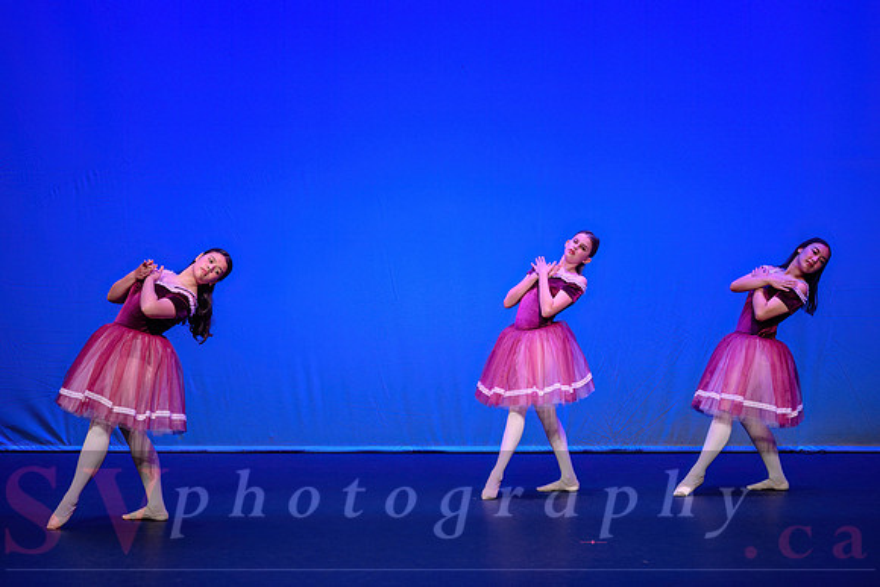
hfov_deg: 13.9
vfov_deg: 9.3
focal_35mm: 147
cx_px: 404
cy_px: 274
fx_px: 3602
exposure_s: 1/400
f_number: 3.2
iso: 1250
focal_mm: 135
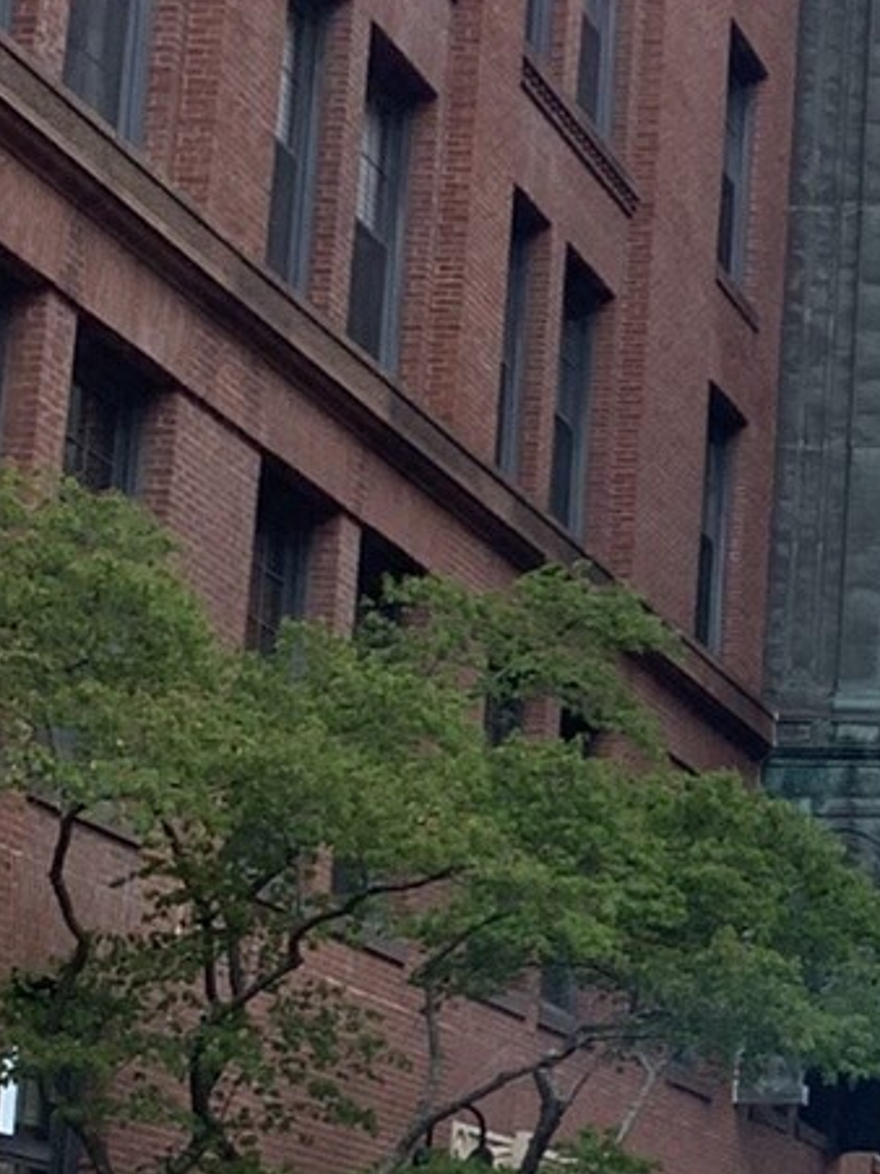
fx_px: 4002
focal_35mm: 118
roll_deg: -1.0
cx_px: 1742
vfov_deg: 16.7
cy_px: 677
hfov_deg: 11.4
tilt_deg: +12.0
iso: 25
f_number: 1.8
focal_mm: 4.25
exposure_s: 1/627
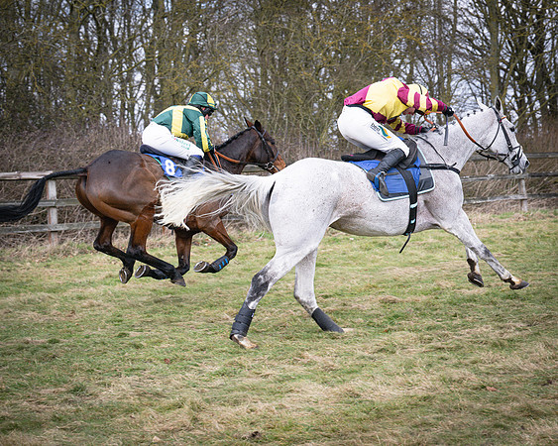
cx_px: 348
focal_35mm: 85
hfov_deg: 22.3
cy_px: 226
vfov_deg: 18.0
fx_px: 1409
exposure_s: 1/1000
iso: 400
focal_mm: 70
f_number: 5
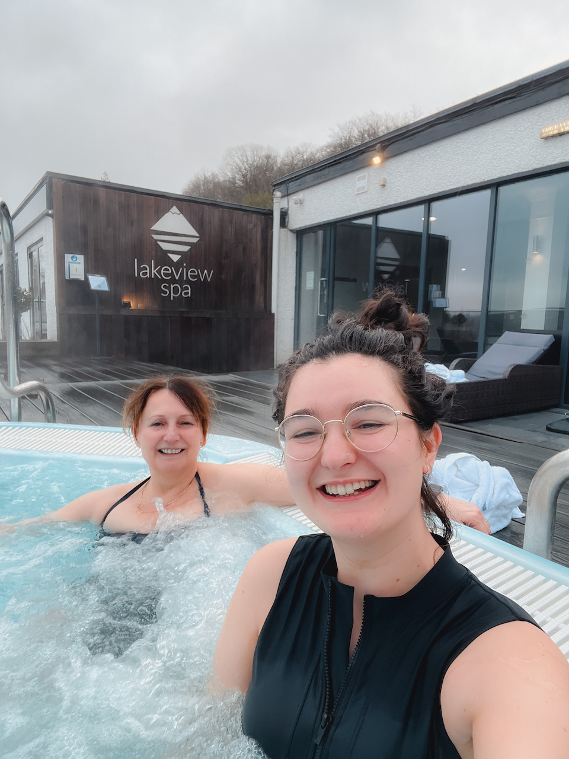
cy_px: 380
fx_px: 504
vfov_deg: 73.9
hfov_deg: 58.9
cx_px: 284
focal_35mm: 23
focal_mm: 2.71
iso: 25
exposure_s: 1/120
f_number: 2.2
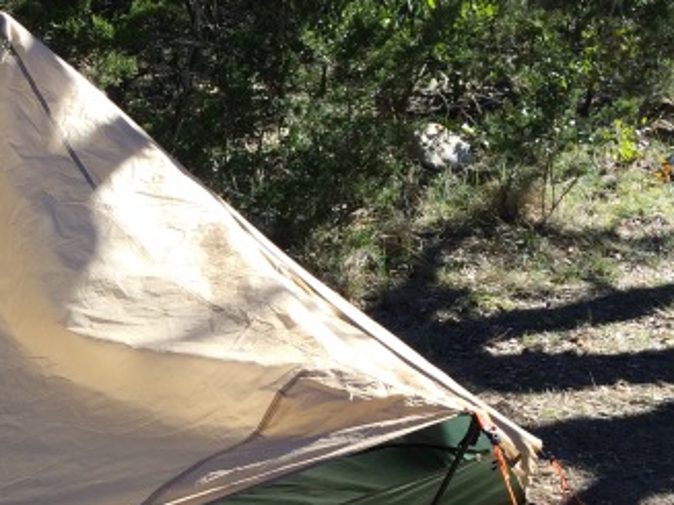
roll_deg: +0.8
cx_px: 25
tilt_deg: -29.8
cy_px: 493
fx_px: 1382
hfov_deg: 26.2
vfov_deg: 20.1
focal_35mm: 71
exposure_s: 1/540
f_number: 2.2
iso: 32
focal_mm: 4.15
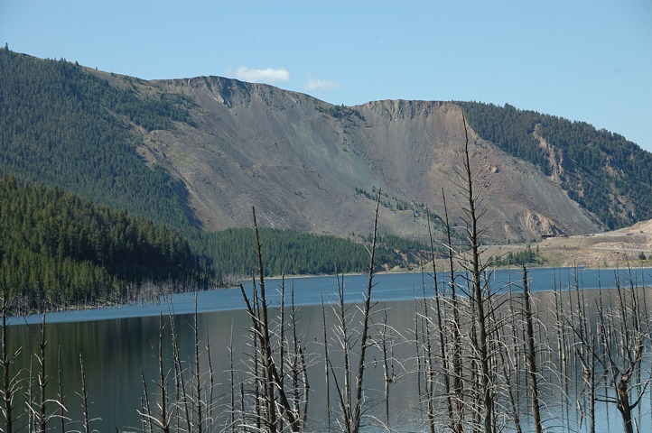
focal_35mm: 120
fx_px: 2171
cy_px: 216
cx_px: 326
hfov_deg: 17.1
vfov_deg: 11.4
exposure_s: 1/320
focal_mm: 80
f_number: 9
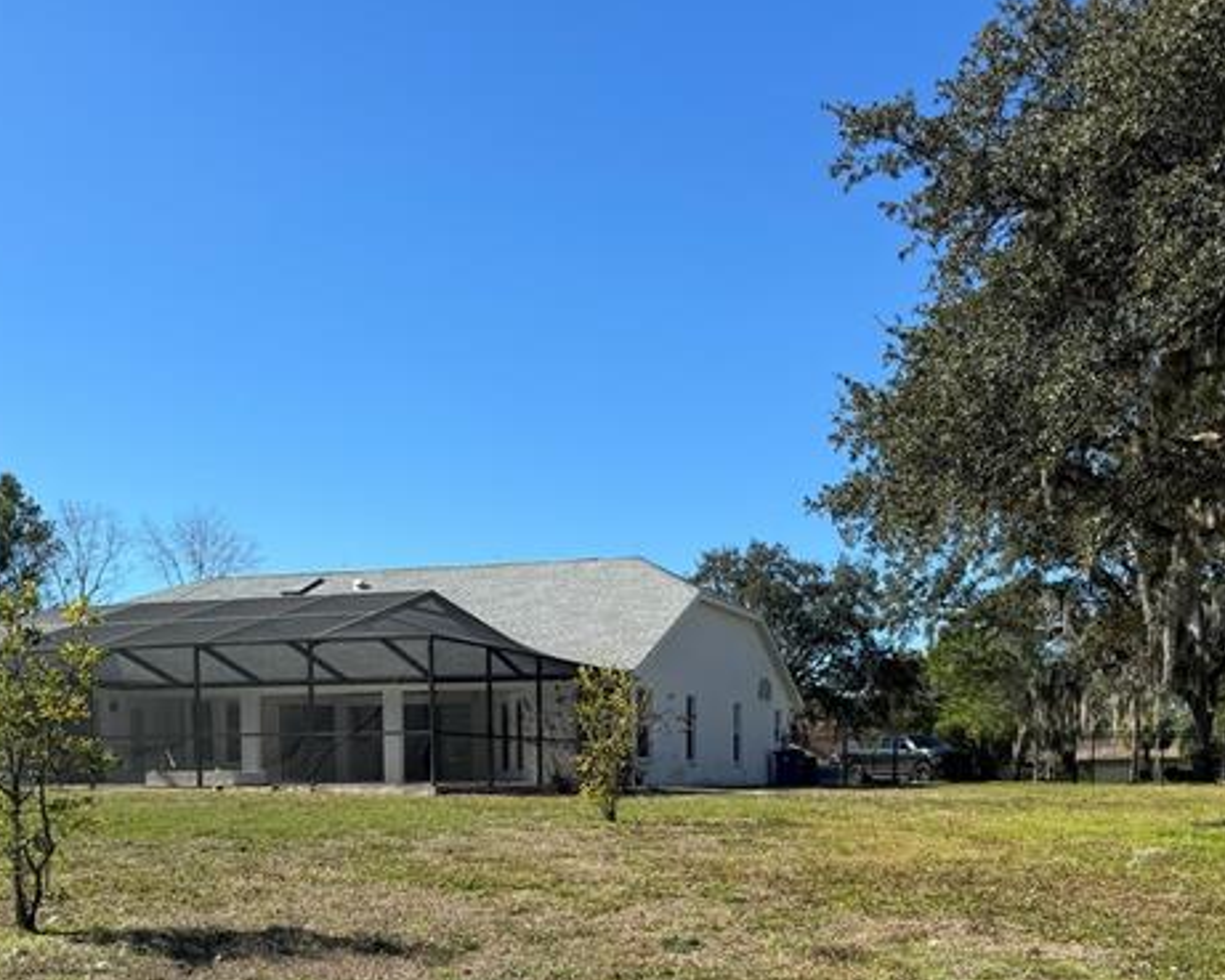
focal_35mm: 39
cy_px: 839
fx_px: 1414
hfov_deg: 46.6
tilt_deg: -2.4
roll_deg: +1.0
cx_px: 725
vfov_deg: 36.4
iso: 80
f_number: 1.78
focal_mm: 6.86
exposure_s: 1/3597
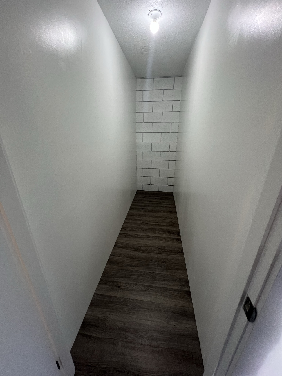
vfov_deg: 106.2
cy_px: 188
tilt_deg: -18.1
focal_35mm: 13
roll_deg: +1.0
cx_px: 141
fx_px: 141
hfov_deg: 89.9
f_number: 1.8
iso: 125
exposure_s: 1/60
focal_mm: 1.57
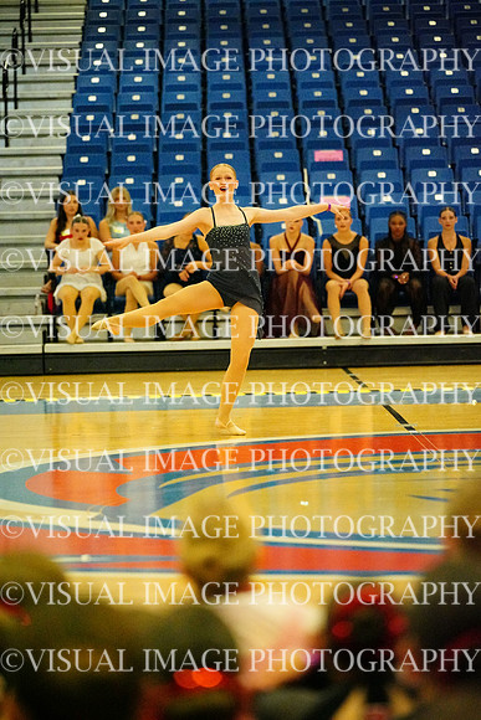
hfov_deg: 9.2
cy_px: 360
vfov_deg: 13.7
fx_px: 3004
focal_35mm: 150
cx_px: 240
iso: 25600
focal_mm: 150
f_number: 2.8
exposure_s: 1/1600
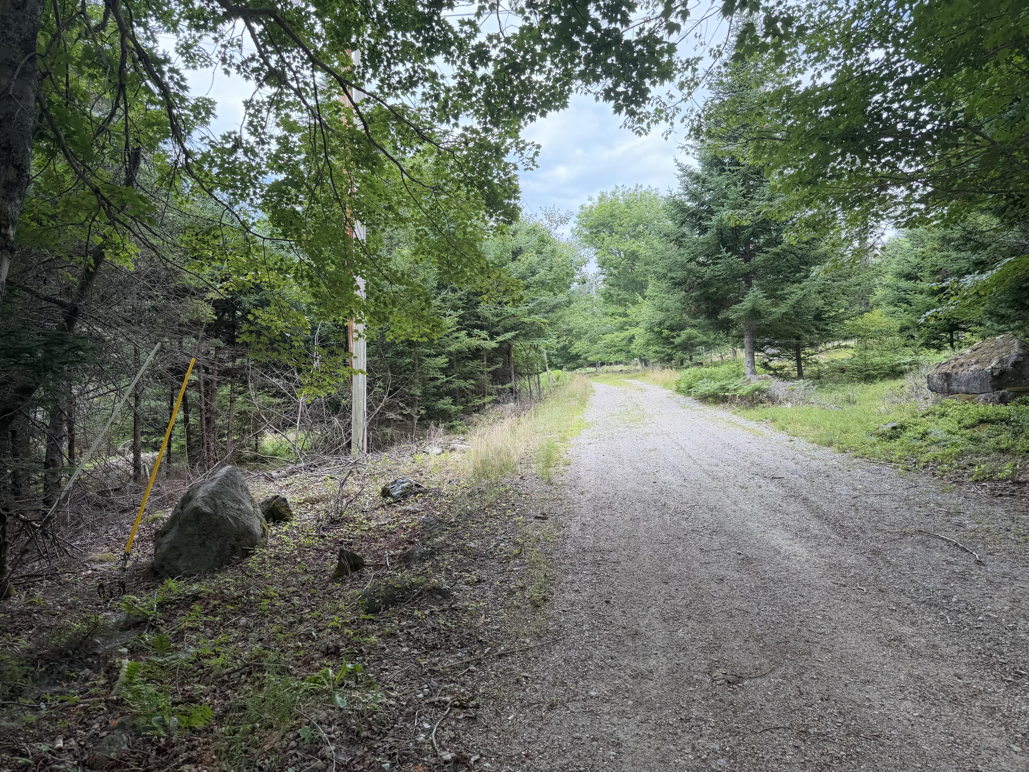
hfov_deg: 71.6
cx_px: 514
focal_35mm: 24
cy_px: 386
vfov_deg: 56.8
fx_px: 713
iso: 80
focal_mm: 6.76
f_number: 1.78
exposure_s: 1/345
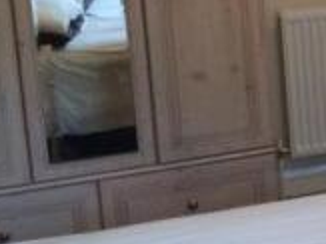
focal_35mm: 104
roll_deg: +2.4
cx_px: 573
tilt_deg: -6.7
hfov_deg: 16.2
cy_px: -47
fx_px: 979
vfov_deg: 13.8
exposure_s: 1/33
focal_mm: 4.15
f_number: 2.2
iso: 250
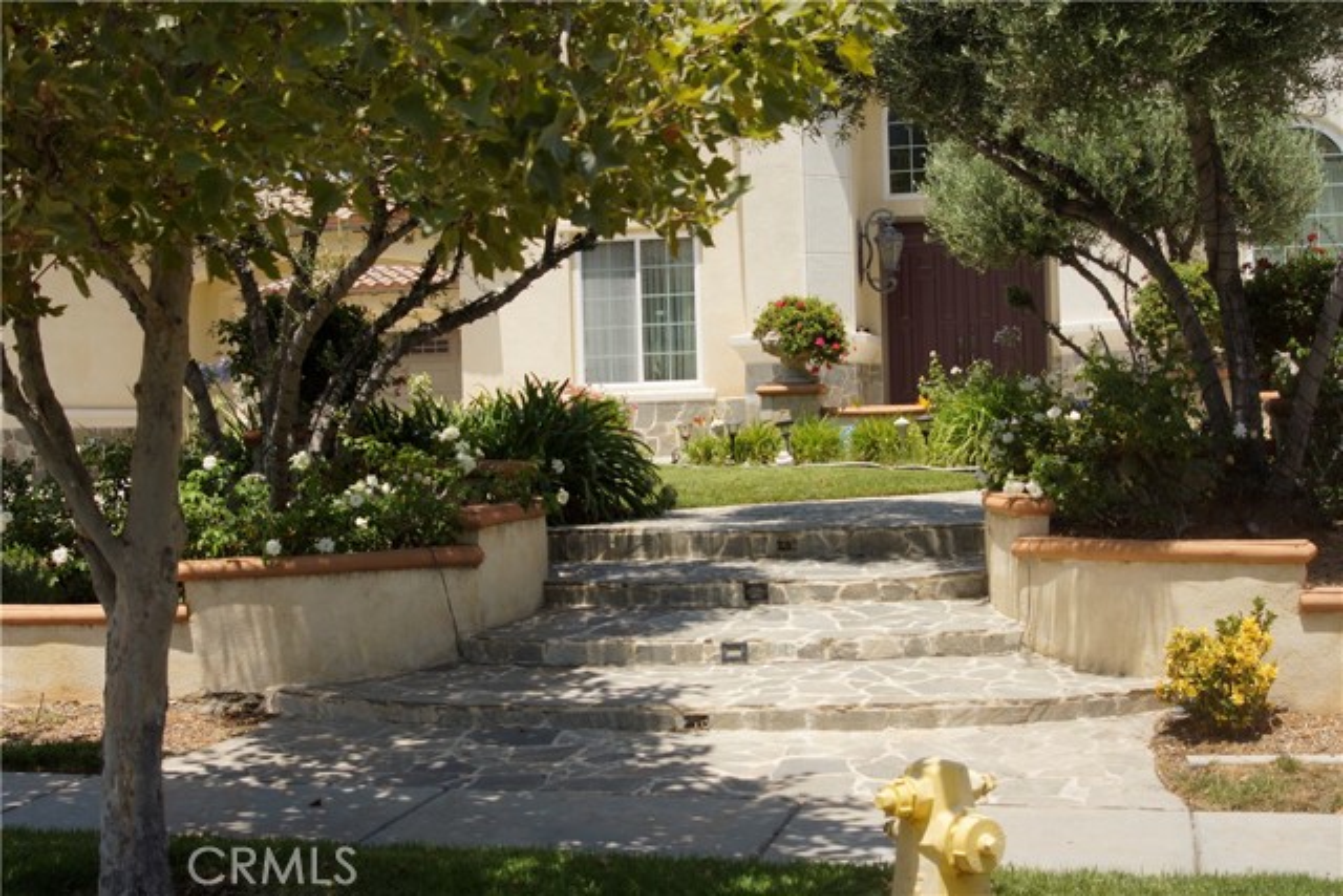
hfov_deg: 37.8
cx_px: 672
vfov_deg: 25.8
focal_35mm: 52
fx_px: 1959
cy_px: 448
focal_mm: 35
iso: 100
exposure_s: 1/400
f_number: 6.3
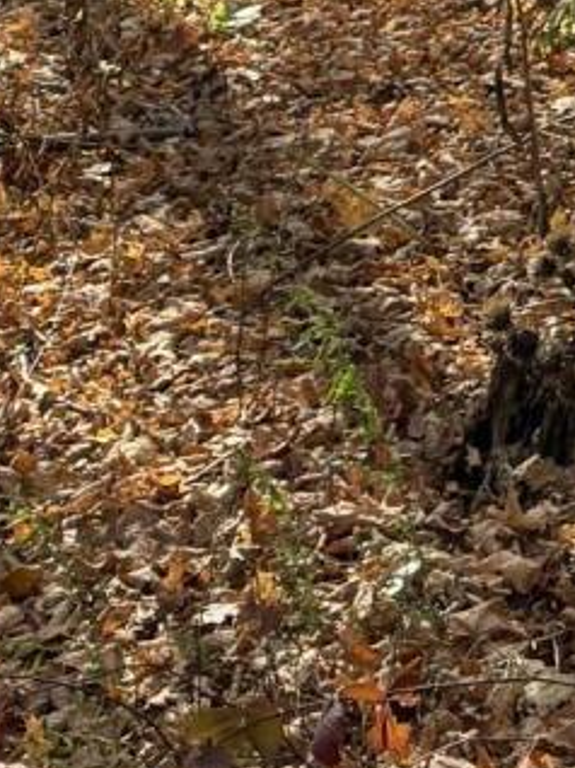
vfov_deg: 11.0
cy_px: -1070
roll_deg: +1.3
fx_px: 3349
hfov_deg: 9.3
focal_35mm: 151
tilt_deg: -1.4
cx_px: 1082
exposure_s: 1/2445
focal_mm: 6.76
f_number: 1.78
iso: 100
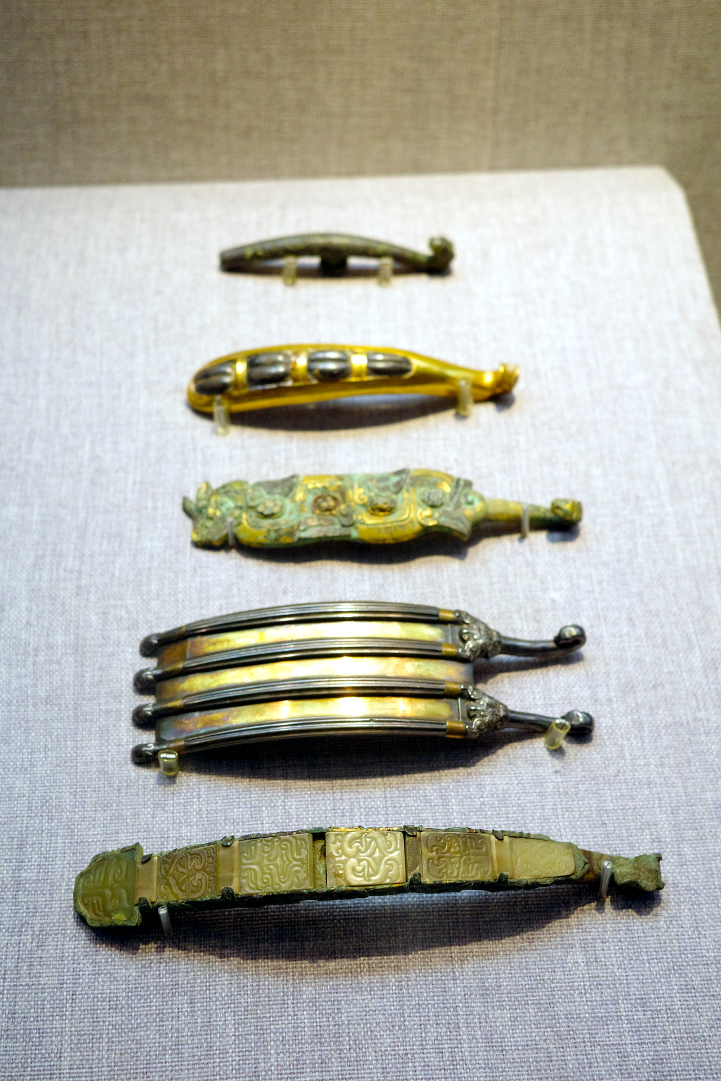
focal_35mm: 40
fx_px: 1202
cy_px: 540
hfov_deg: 33.4
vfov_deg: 48.5
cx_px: 360
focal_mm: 26
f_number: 2.8
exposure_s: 1/40
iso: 1250
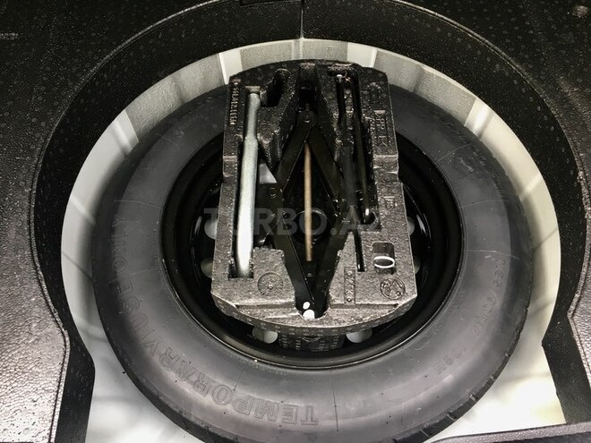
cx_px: 296
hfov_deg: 61.7
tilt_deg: -60.7
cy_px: 222
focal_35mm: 29
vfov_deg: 48.2
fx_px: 495
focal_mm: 4.15
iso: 64
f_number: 2.2
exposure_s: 1/33
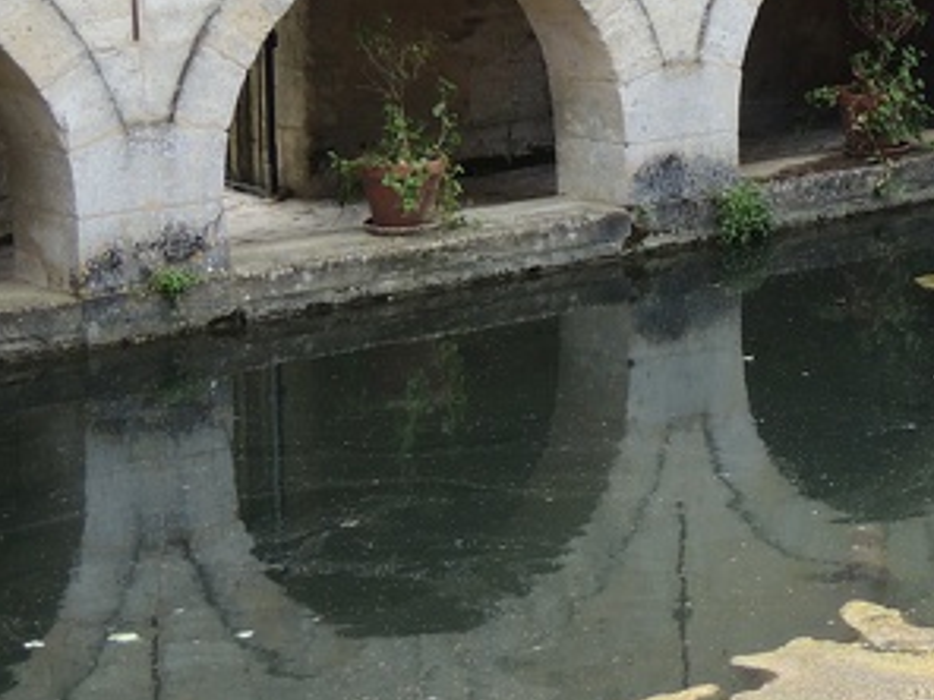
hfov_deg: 15.2
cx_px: 988
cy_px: -155
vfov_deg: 11.4
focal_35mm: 127
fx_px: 3427
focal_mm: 8.3
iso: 100
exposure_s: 1/250
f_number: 3.5
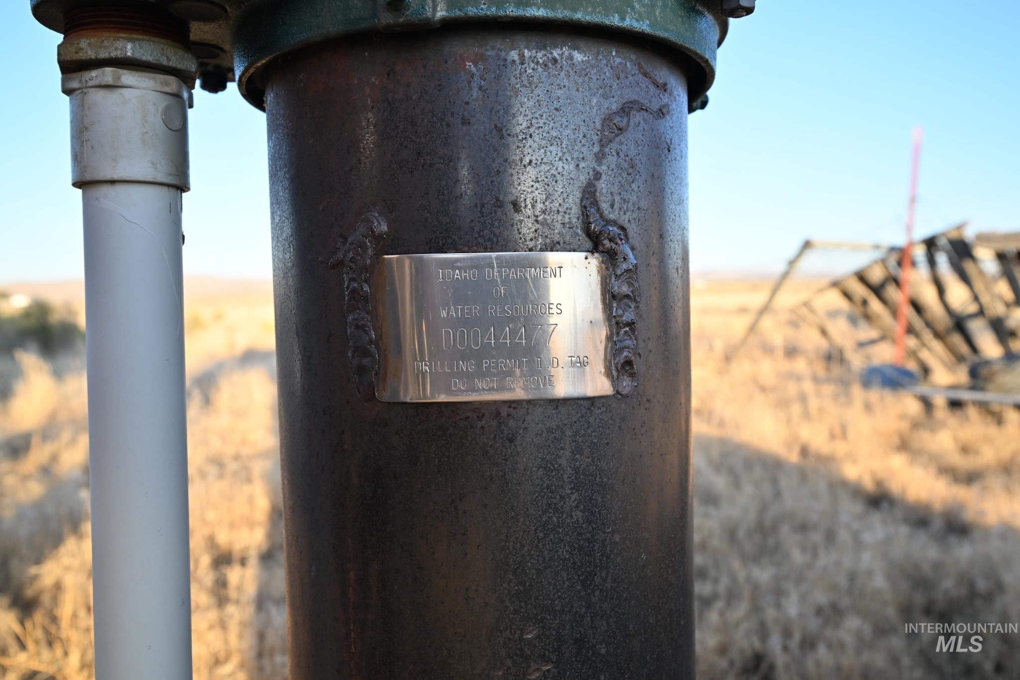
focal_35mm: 30
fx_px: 850
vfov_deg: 43.6
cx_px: 510
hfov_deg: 61.9
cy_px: 340
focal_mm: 30
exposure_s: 1/320
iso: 800
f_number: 9
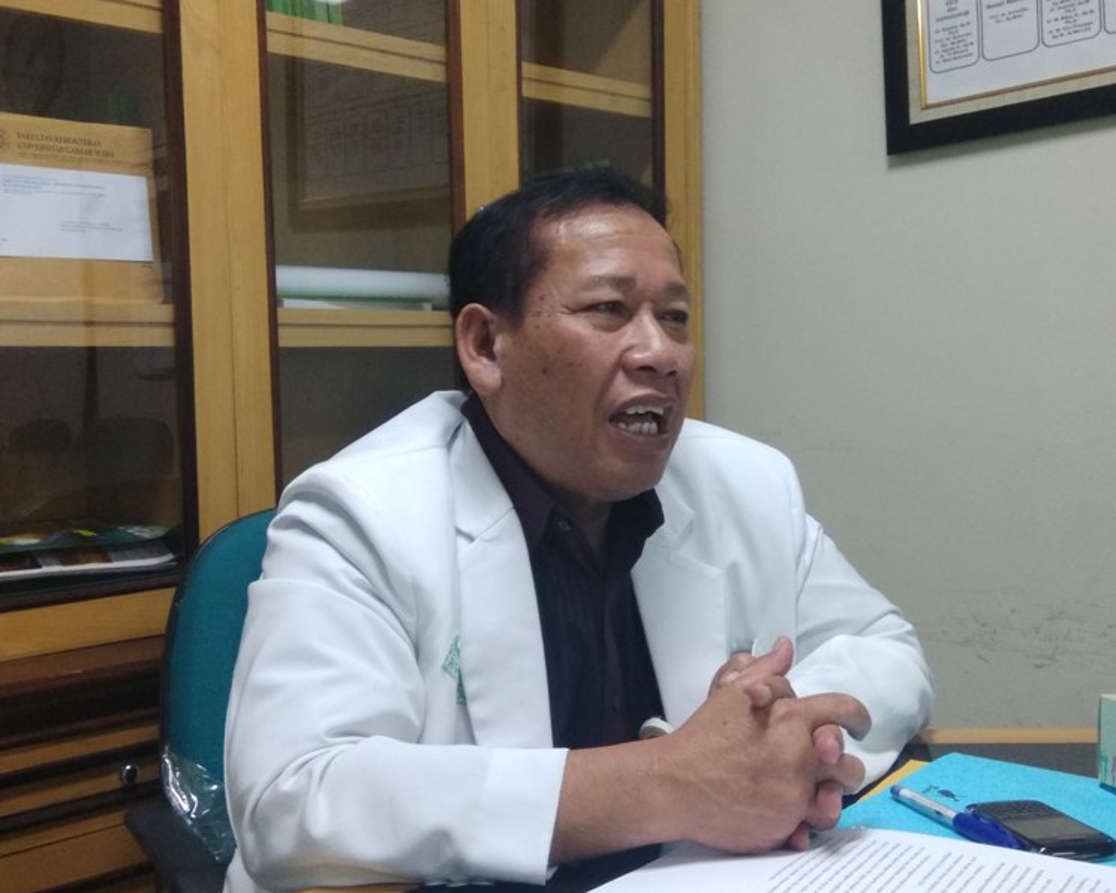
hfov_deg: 75.0
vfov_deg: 63.1
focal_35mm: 22
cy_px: 448
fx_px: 727
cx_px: 563
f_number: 2
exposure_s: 1/20
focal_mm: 3.57
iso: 500
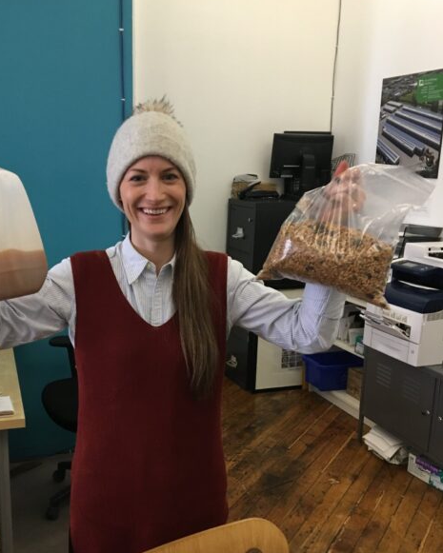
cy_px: 325
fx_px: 639
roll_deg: +0.0
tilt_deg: -13.8
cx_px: 158
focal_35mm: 39
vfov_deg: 46.6
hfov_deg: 37.9
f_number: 2.2
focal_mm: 4.15
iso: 100
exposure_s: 1/30
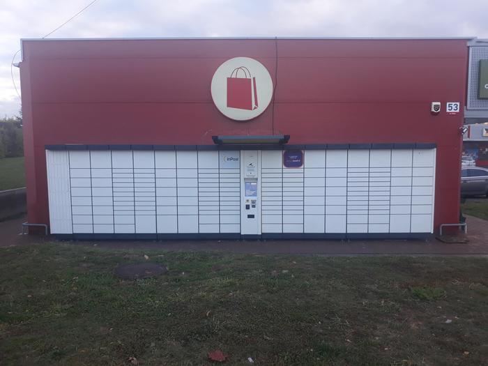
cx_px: 244
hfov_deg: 65.3
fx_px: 381
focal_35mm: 27
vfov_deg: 51.4
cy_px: 183
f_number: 1.7
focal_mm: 3.71
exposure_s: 1/152
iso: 40
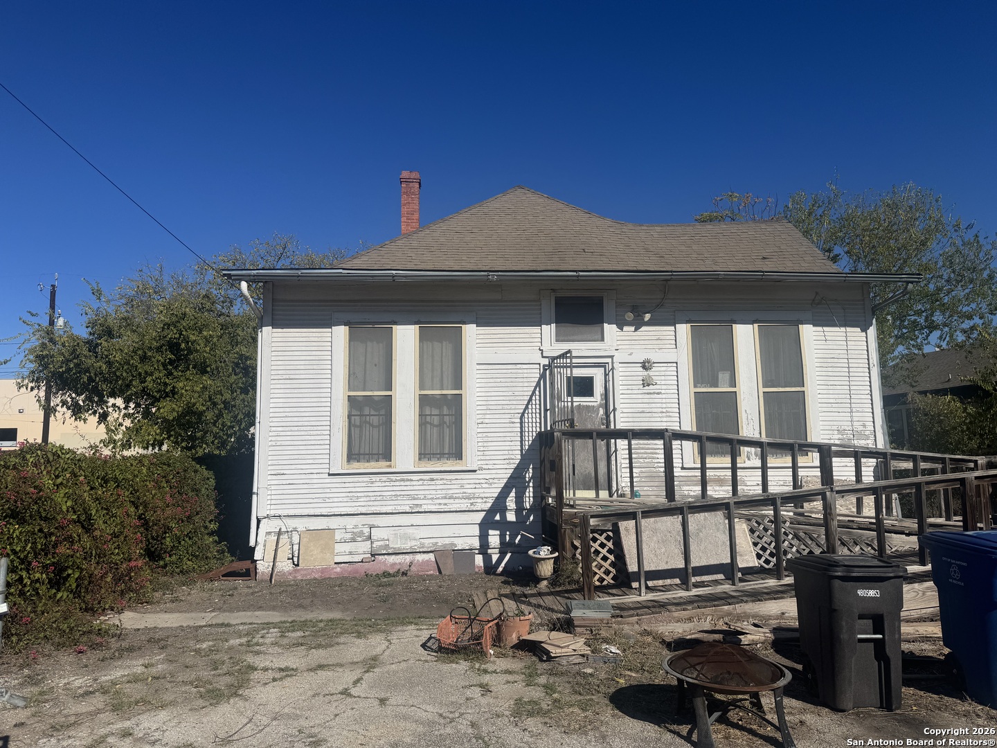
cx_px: 498
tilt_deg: +6.0
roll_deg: +1.5
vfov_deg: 56.8
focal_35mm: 24
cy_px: 374
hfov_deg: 71.6
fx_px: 691
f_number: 1.78
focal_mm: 6.76
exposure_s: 1/10417
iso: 80
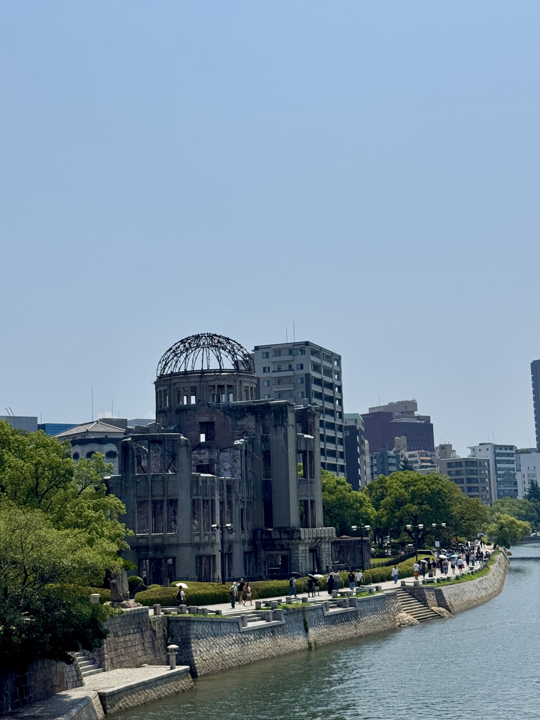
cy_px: 360
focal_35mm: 48
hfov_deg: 30.3
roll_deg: -0.5
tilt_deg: +11.9
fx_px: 999
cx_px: 270
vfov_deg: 39.7
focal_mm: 6.76
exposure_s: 1/15385
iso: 80
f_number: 1.78
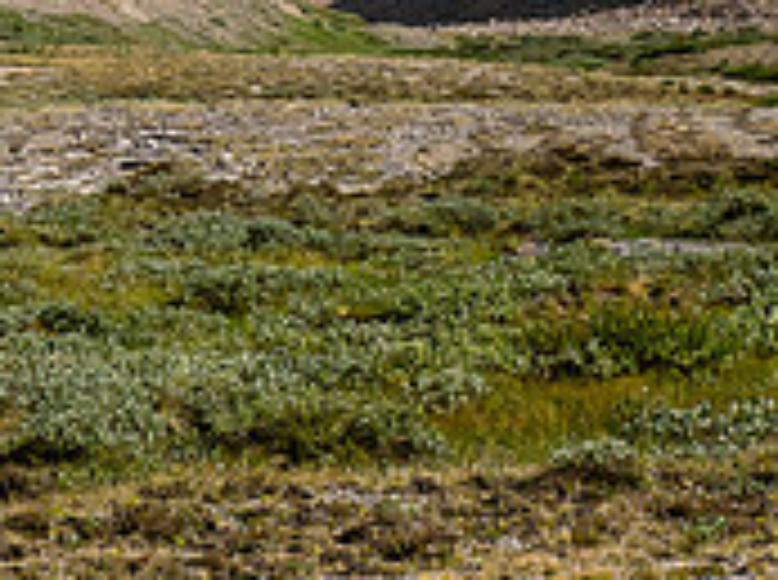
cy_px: -70
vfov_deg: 8.7
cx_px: -328
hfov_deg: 11.4
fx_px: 3768
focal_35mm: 168
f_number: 8
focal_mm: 25
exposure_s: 1/200
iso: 200
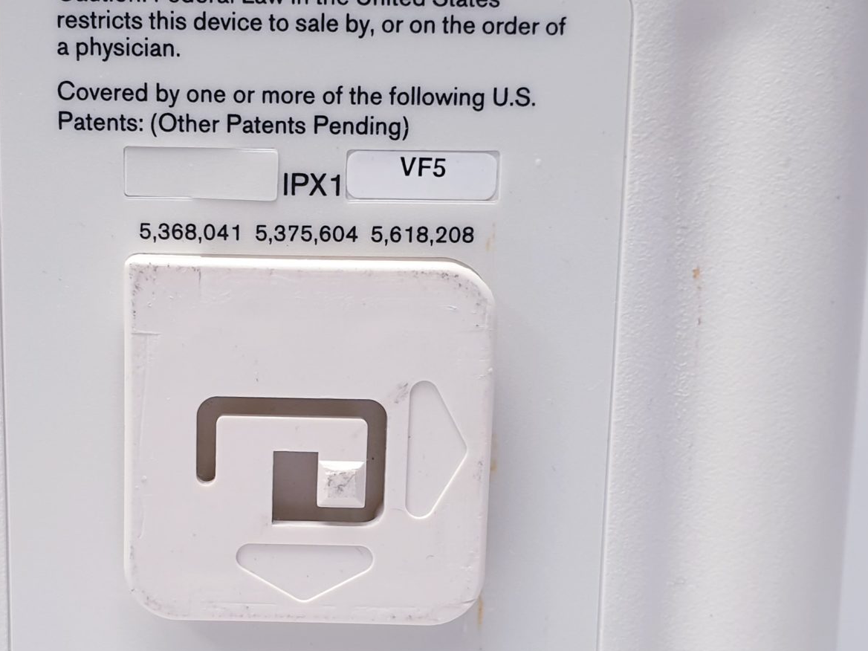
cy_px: 470
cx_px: 283
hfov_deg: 33.5
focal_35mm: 57
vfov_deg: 25.4
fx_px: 1429
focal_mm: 4.3
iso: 64
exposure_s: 1/50
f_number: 2.4
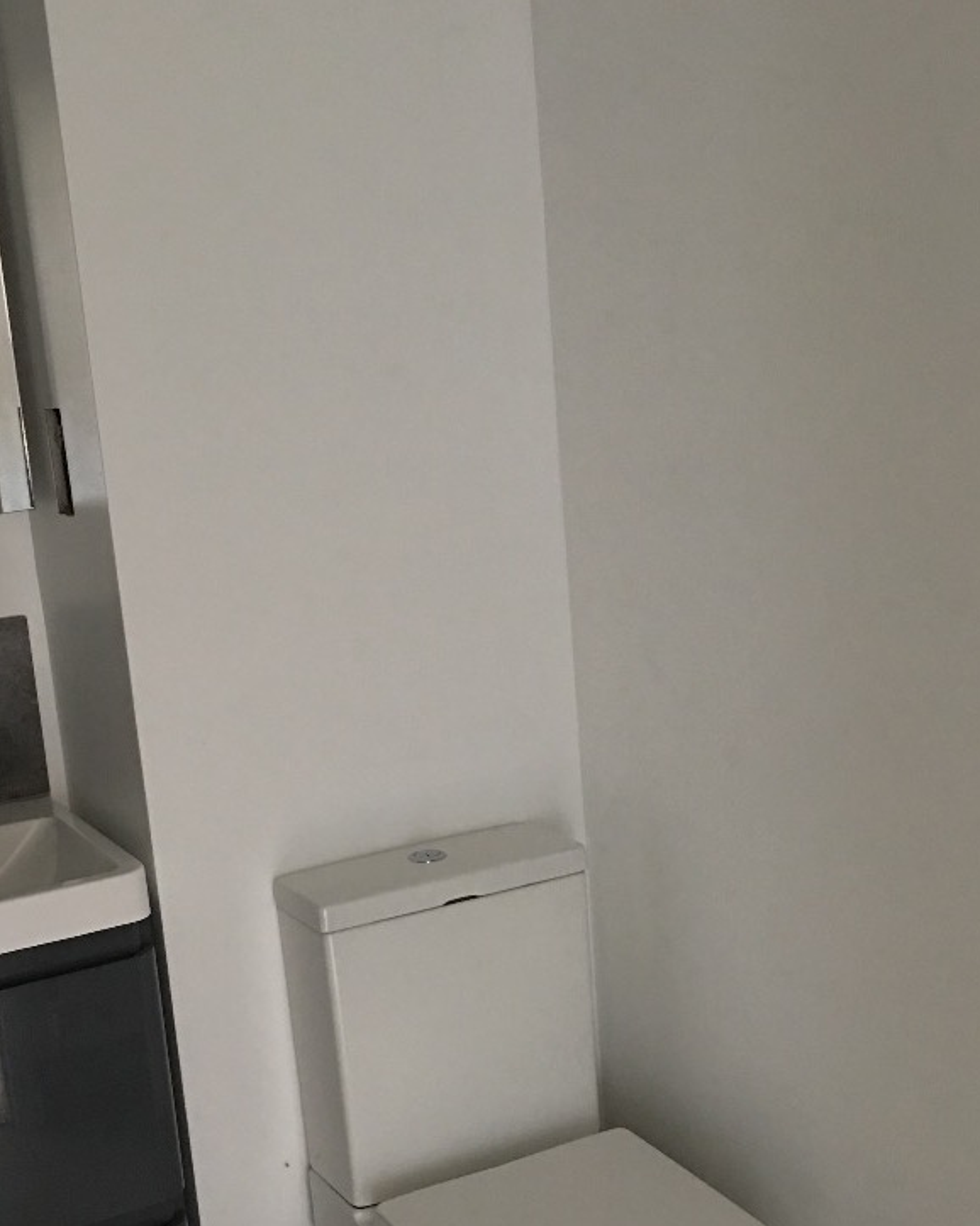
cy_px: 729
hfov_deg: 31.8
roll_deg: +5.1
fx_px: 1705
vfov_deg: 39.4
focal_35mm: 47
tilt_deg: -12.4
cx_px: 315
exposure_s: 1/8
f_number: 2.2
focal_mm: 4.15
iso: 100
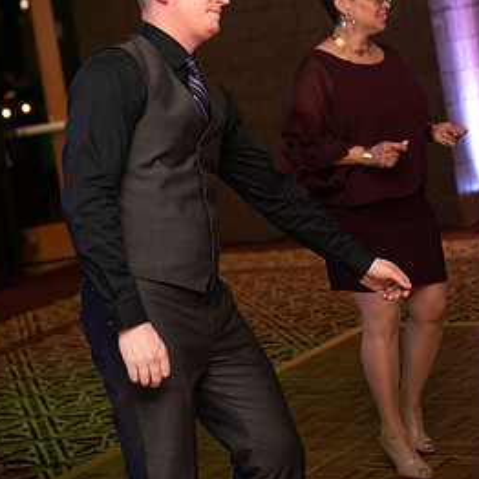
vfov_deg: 16.9
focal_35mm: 102
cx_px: 219
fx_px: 1597
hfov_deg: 17.1
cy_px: 88
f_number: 3.5
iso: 2500
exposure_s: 1/125
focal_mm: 70
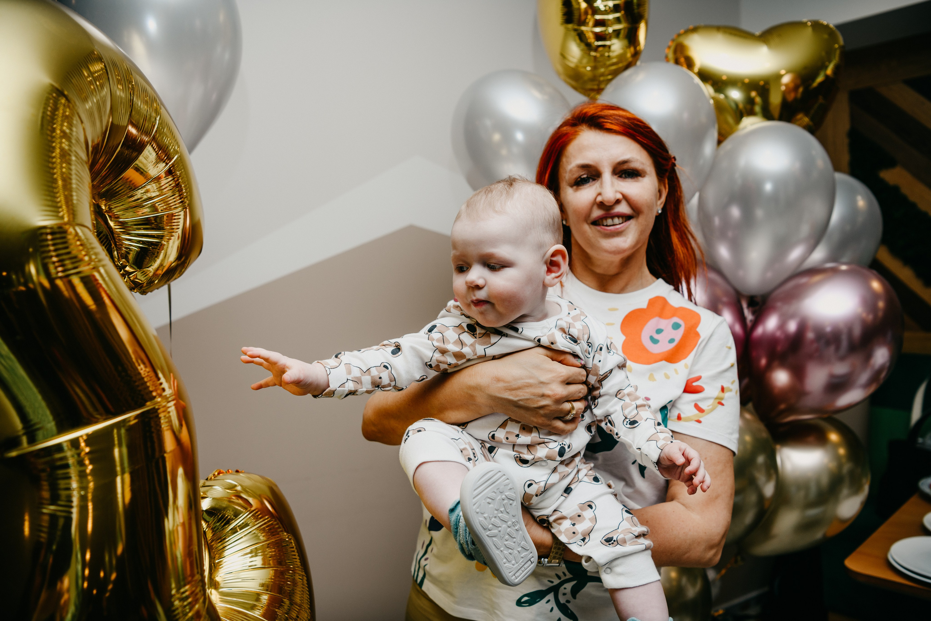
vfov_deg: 46.4
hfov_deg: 65.5
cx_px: 466
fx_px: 724
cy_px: 310
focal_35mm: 28
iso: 125
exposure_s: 1/160
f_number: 3.5
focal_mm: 28
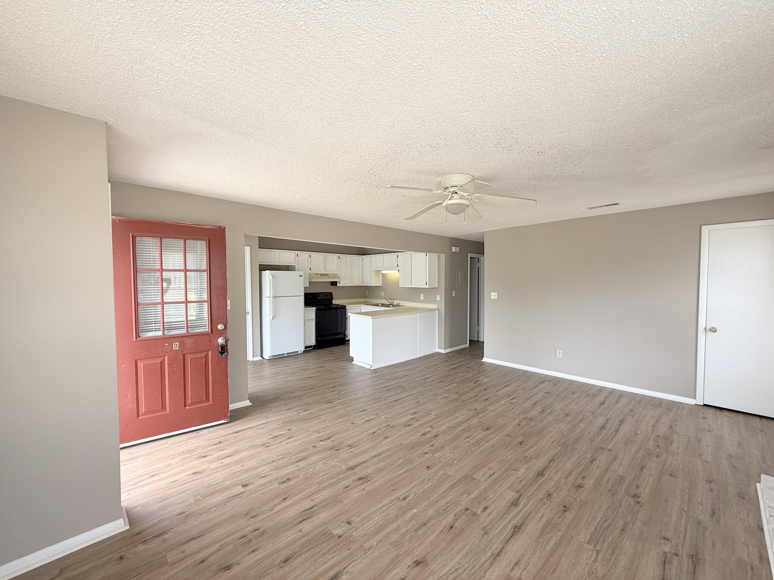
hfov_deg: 102.1
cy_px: 290
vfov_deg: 85.7
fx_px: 313
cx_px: 387
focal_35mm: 14
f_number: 2.2
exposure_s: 1/99
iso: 80
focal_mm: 2.22
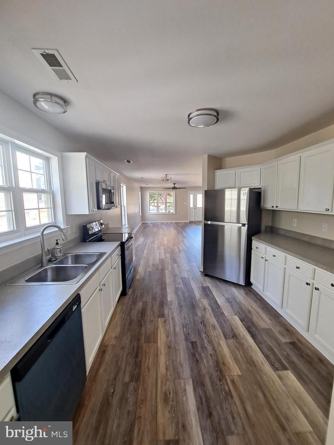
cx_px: 167
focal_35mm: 13
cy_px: 222
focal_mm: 1.74
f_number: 2.2
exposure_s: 1/50
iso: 50
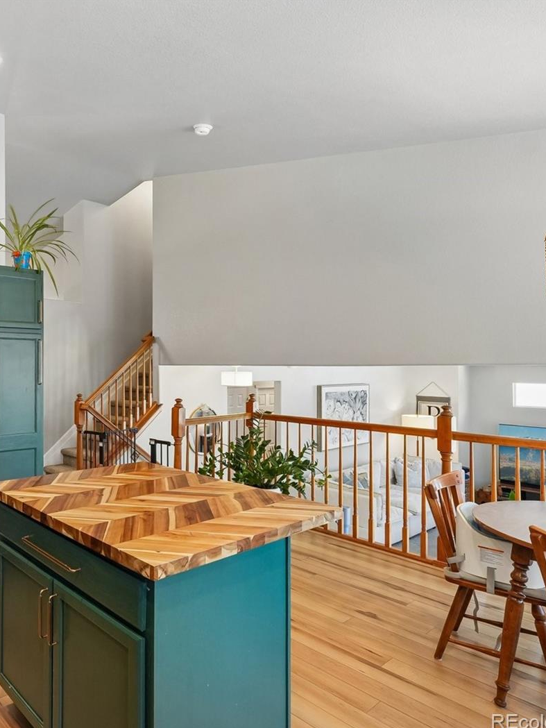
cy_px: 366
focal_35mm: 22
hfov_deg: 53.1
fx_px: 463
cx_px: 49
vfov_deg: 76.4
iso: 800
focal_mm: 10
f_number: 8
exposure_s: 1/5
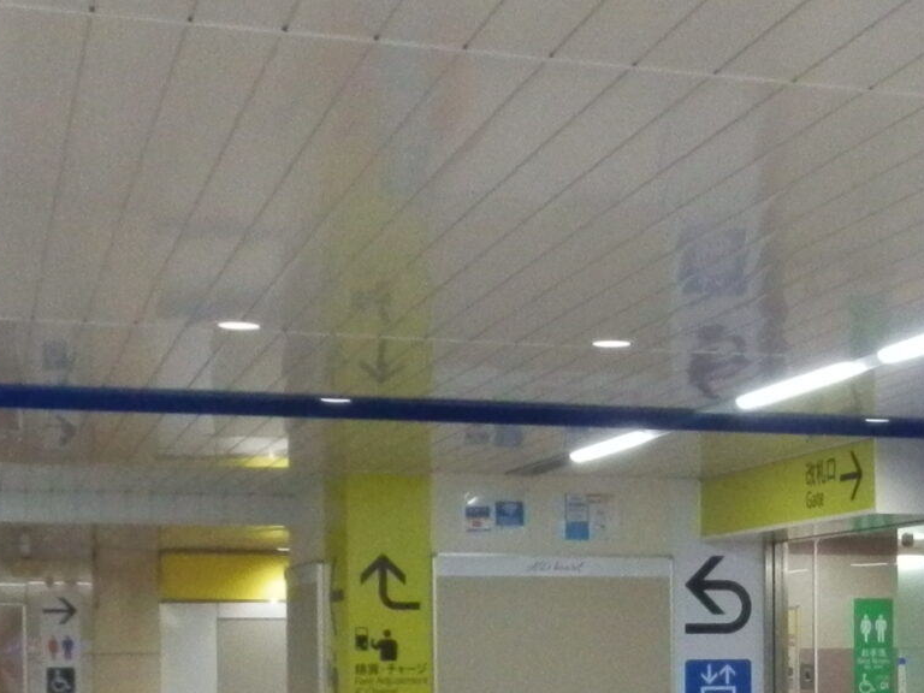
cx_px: 851
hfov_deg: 23.7
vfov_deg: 18.0
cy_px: 674
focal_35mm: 80
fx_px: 2135
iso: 800
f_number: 3
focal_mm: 4.2
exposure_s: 1/200
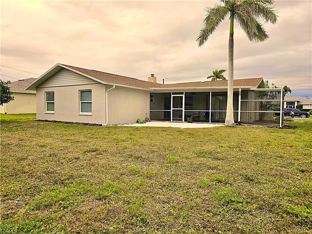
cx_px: 156
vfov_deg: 58.9
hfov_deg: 73.9
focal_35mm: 23
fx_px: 207
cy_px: 117
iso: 10
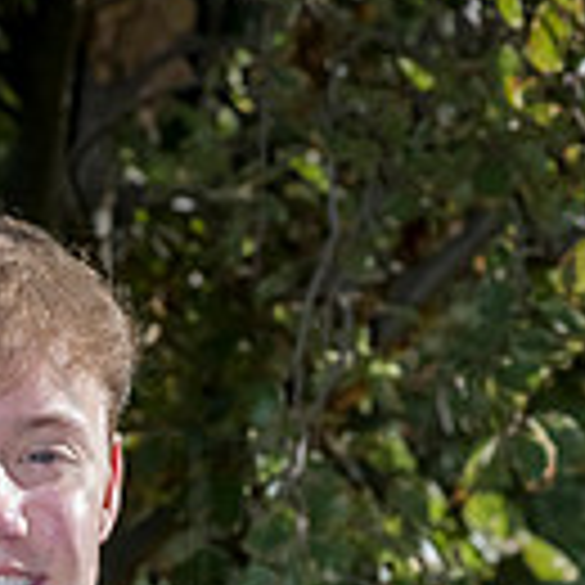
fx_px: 7017
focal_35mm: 367
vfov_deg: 4.7
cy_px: 945
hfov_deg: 4.8
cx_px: 14
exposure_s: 1/800
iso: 800
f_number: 10
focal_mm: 125
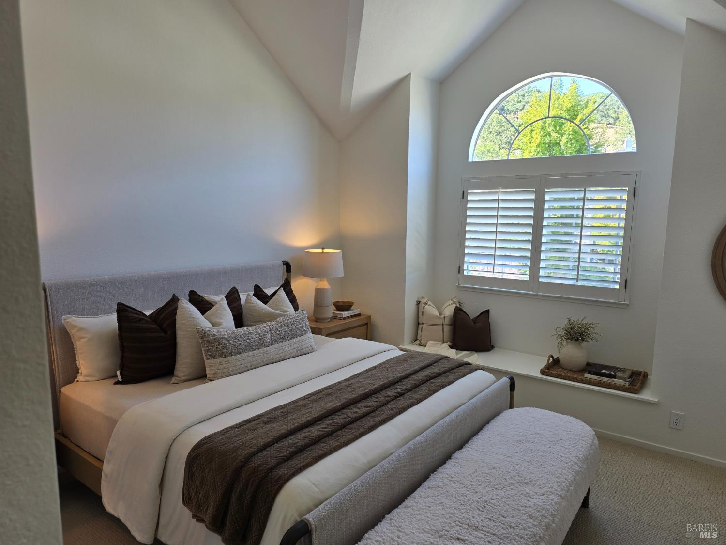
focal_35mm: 23
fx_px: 482
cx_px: 363
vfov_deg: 58.9
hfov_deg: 73.9
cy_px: 272
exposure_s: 1/120
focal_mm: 6.3
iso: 50
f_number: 1.7
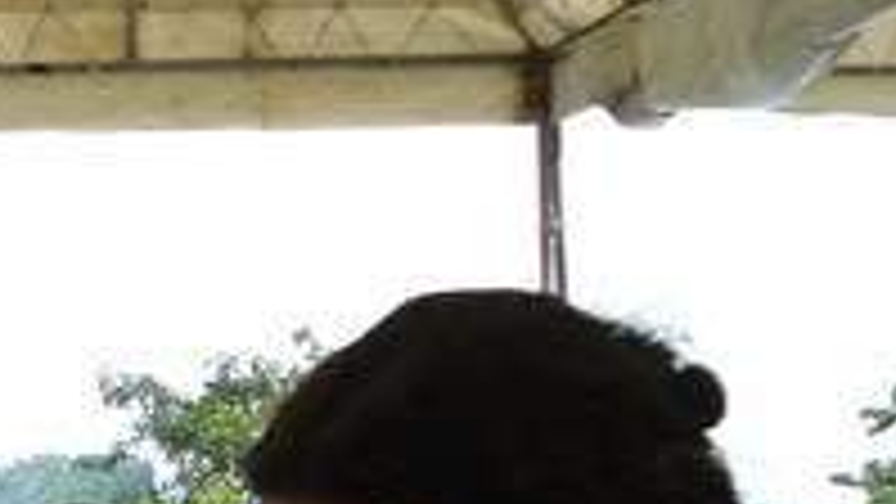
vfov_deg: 10.5
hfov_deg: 16.4
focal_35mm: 114
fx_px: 2709
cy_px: 544
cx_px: -603
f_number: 2.8
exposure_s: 1/400
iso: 80
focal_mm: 4.7
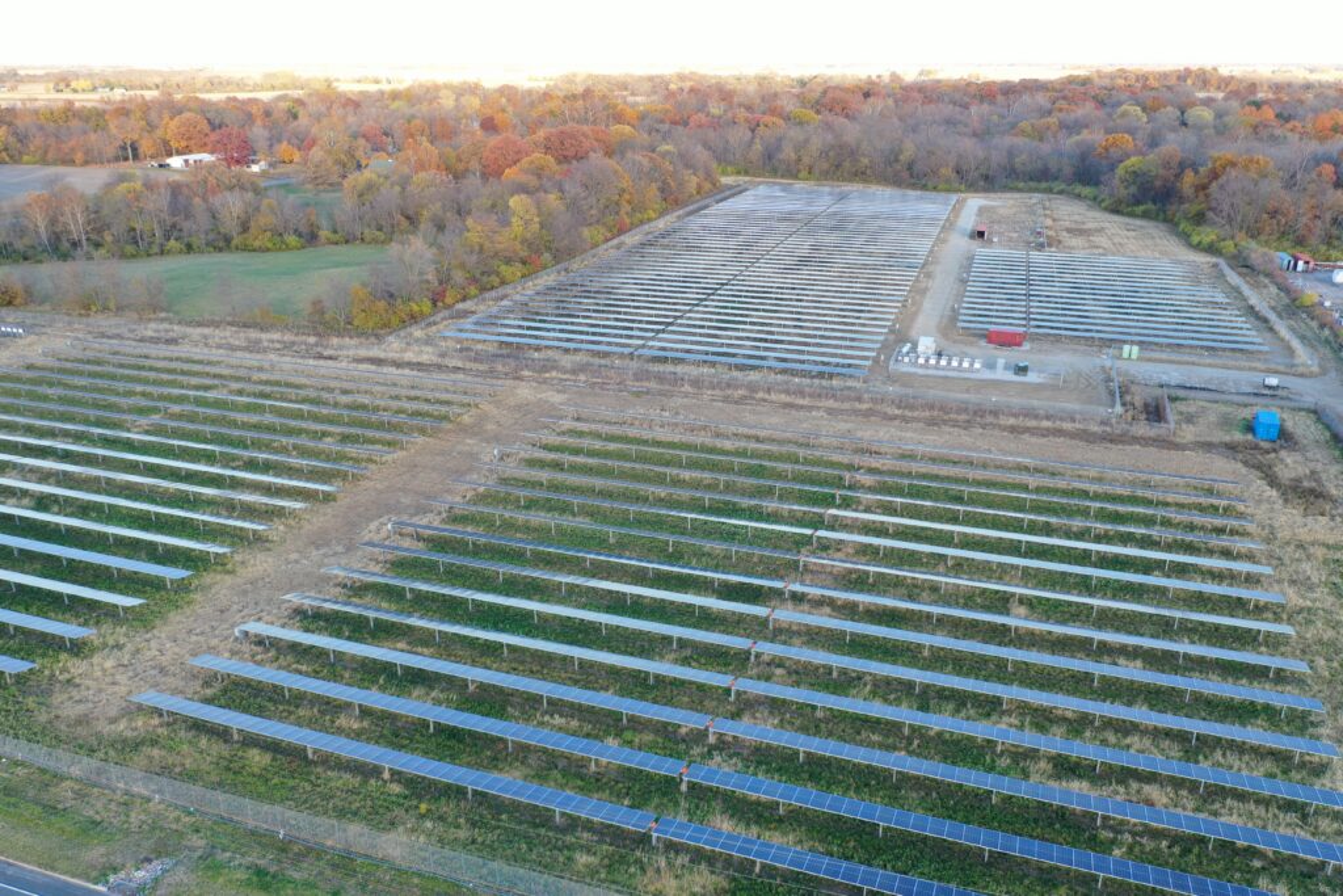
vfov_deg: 46.4
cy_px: 448
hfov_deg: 65.5
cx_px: 672
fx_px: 1045
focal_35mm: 28
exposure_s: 1/80
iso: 100
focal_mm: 10.26
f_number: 4
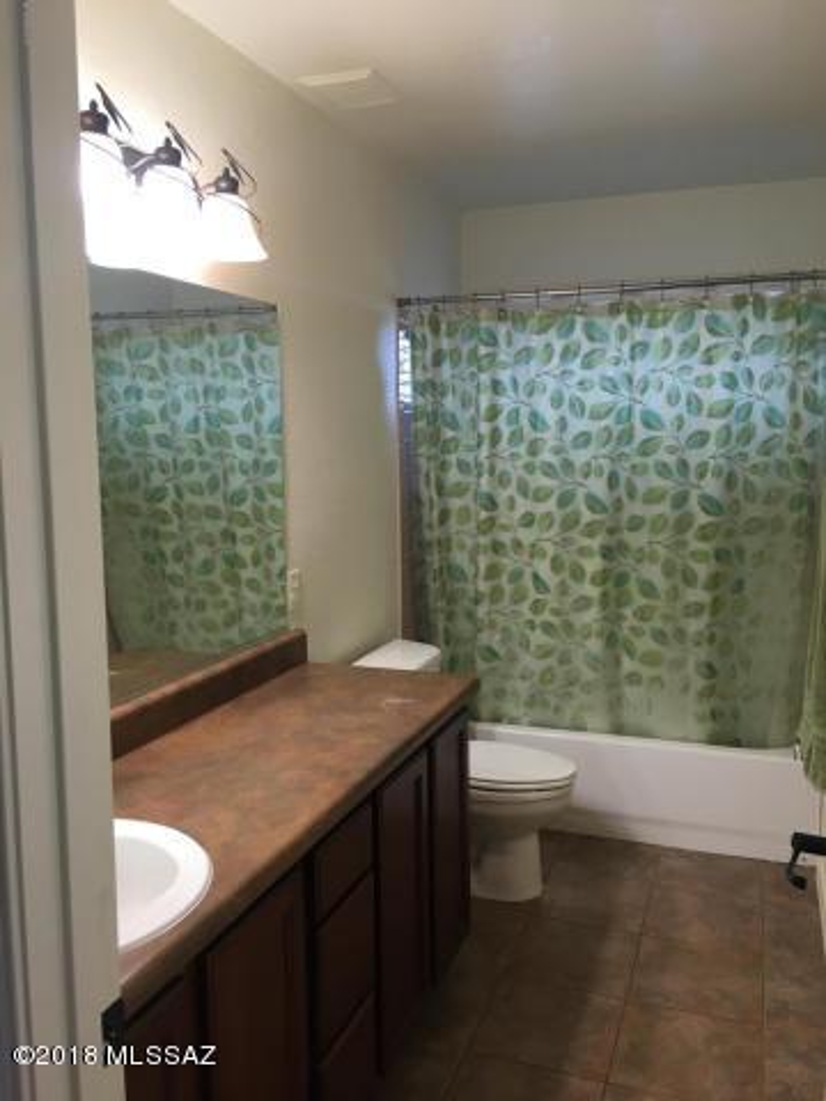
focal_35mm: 29
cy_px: 550
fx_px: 923
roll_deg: +0.8
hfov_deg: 48.2
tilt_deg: -7.7
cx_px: 413
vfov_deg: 61.7
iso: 50
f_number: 2.2
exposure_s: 1/30
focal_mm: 4.15
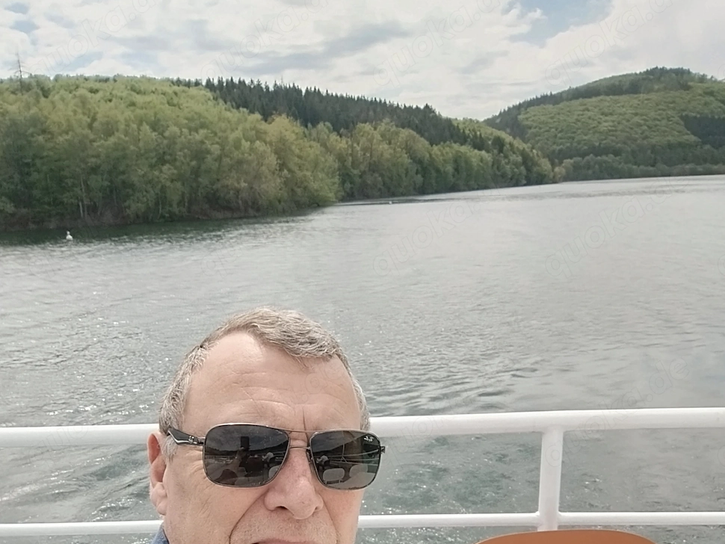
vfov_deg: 40.8
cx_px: 362
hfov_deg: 55.3
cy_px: 449
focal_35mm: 33
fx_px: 691
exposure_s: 1/1430
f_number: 2.4
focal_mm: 3.26
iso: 50
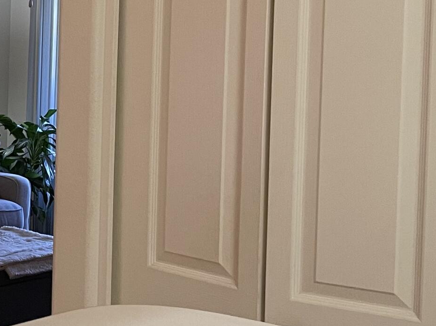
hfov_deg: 19.7
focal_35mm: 84
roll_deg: -0.7
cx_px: -245
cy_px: 69
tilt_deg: -0.7
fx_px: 1058
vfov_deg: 17.4
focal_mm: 4.2
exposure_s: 1/60
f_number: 1.6
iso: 200
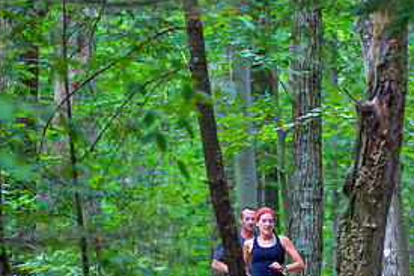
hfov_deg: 4.9
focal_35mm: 422
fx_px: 4850
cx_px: 316
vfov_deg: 3.3
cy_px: 288
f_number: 4
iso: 8000
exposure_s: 1/250
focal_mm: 200
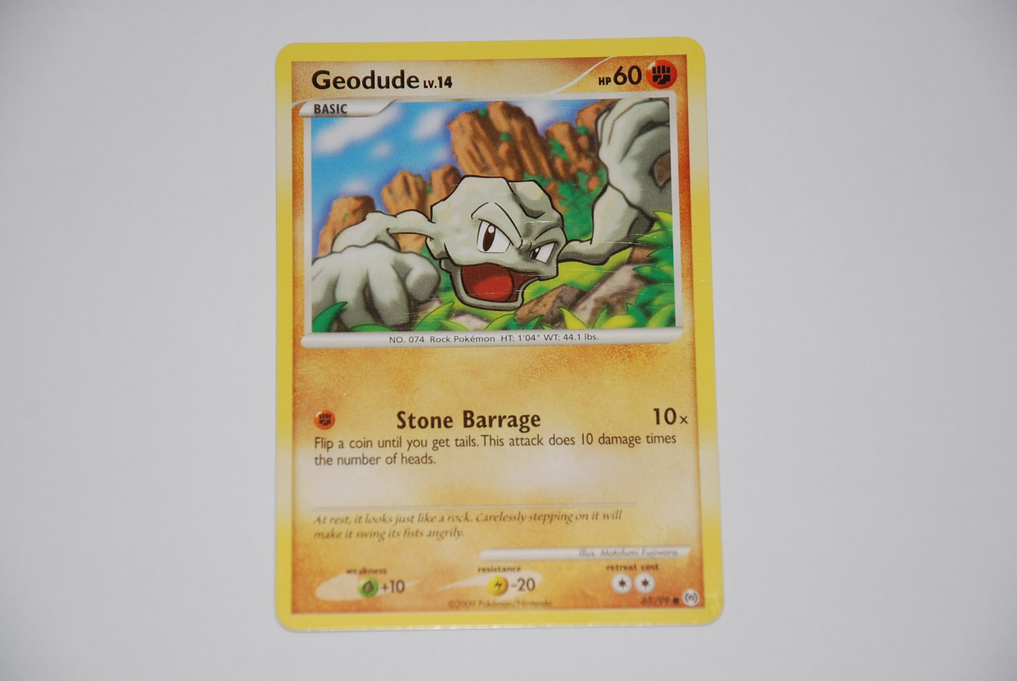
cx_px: 508
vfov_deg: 10.2
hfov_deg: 15.2
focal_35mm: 135
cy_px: 340
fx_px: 3818
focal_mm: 90
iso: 200
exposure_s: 1/60
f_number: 5.6
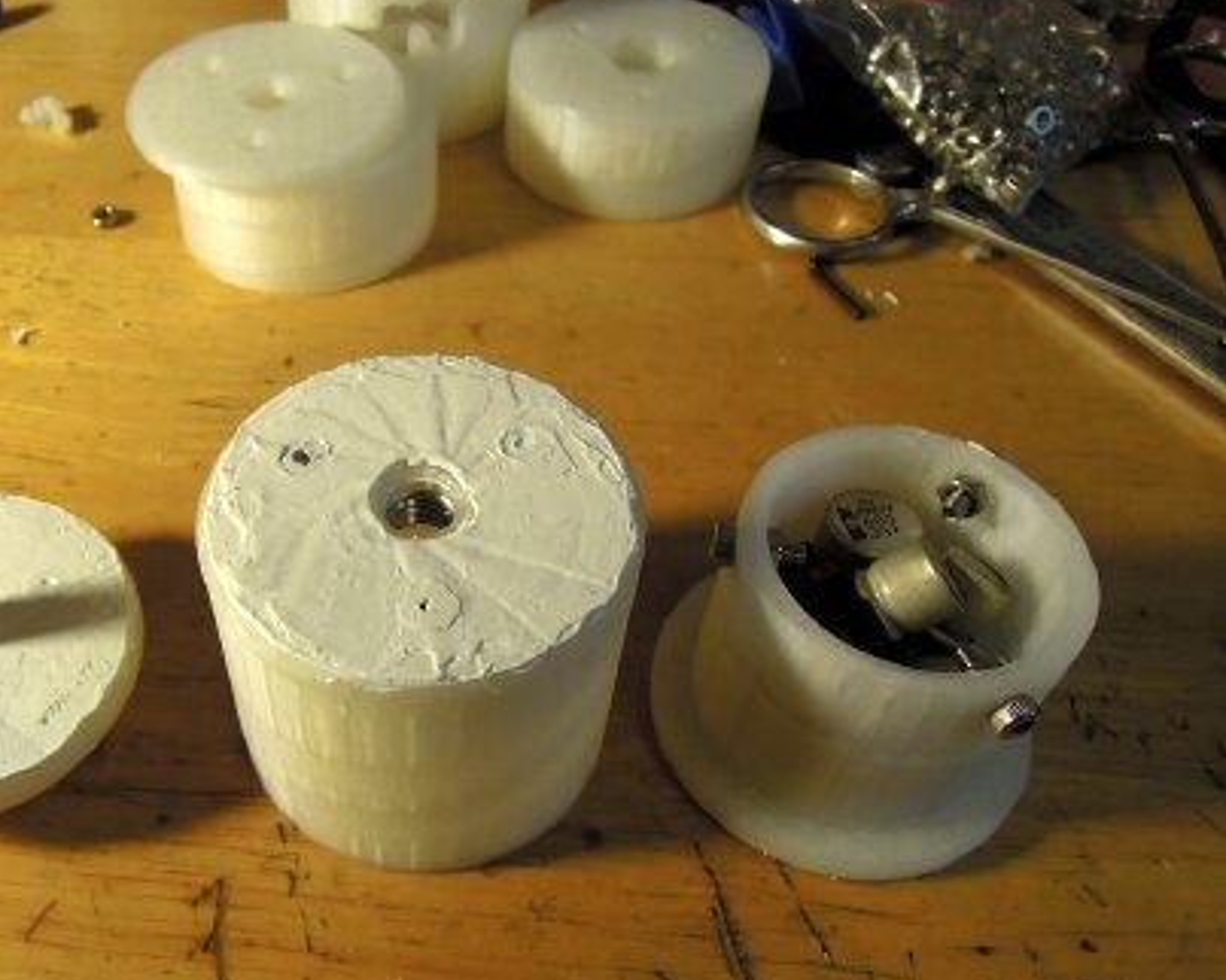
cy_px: 587
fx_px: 1124
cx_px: 418
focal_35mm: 31
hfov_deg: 56.1
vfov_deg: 46.8
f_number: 2.8
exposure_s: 1/100
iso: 160
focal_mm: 4.3
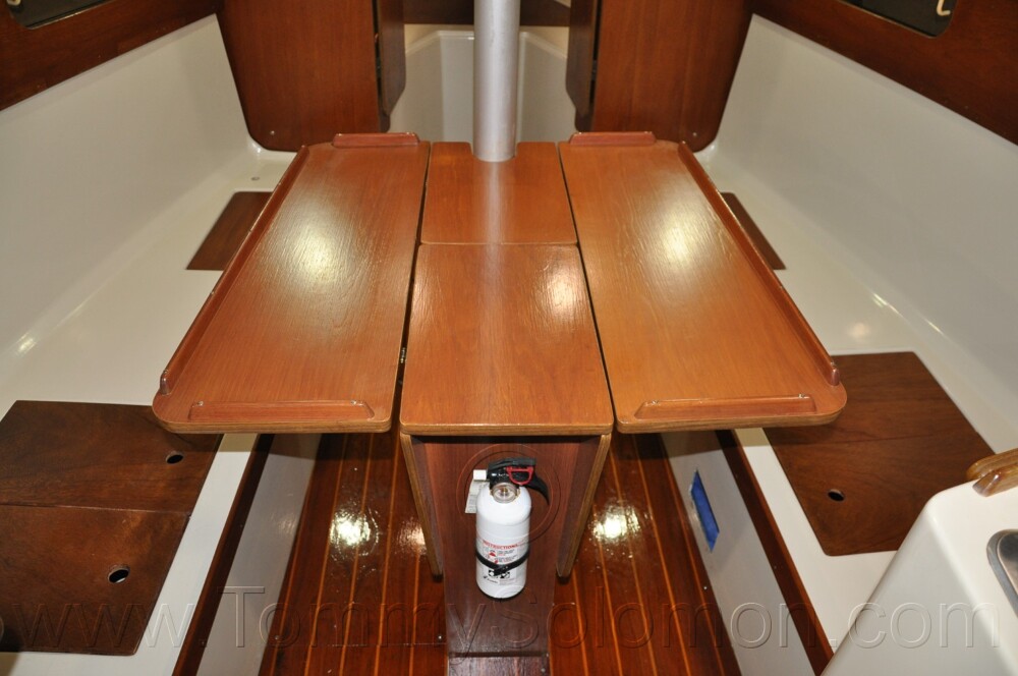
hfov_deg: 67.4
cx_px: 509
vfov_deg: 47.8
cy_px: 338
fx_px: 763
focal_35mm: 27
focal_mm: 18
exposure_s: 1/60
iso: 800
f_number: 3.5
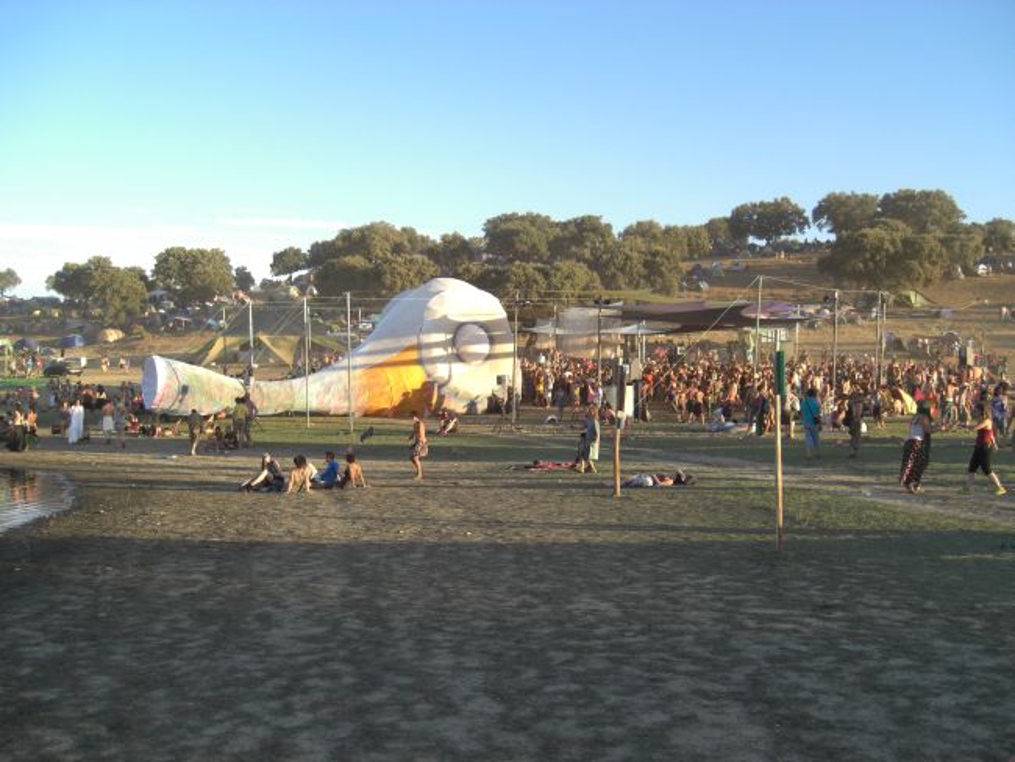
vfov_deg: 37.7
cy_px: 381
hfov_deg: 49.0
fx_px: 1115
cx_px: 508
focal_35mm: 38
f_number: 2.8
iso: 80
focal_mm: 7.9
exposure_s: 1/320
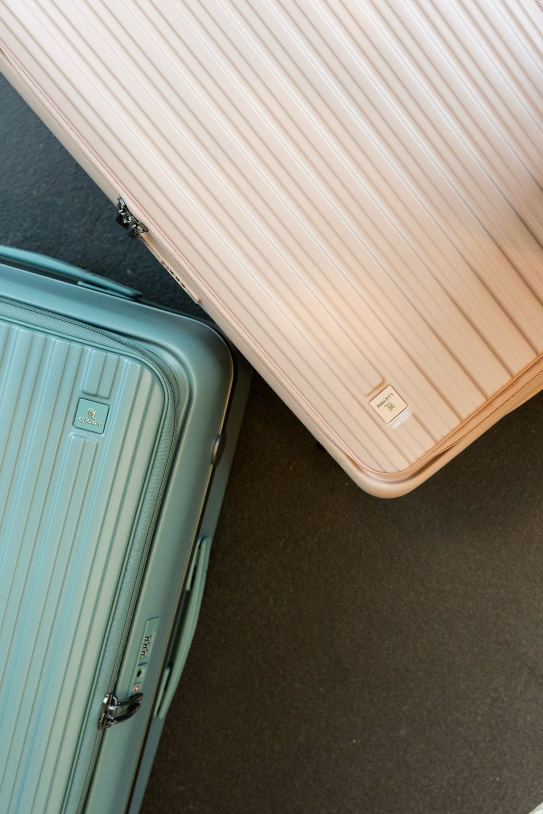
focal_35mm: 45
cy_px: 407
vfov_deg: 43.6
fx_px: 1018
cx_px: 272
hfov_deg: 29.9
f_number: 5.6
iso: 2000
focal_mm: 45
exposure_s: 1/125
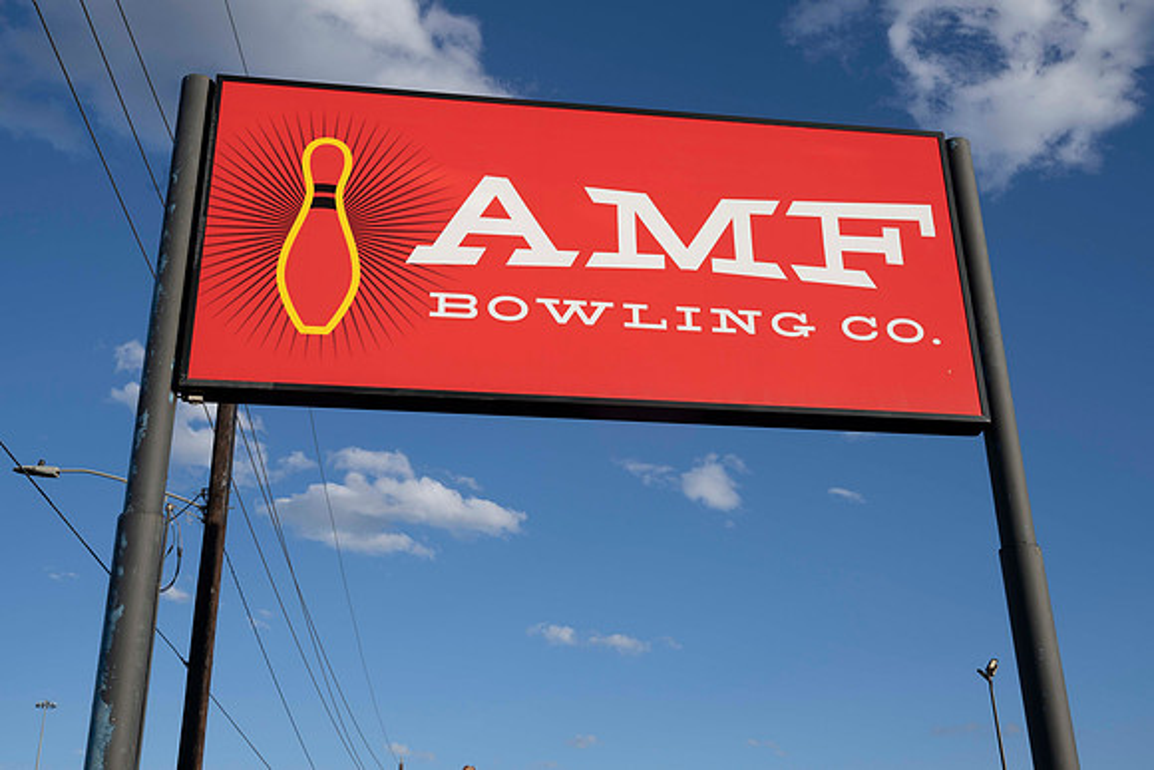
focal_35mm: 38
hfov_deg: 50.7
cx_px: 577
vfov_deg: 35.1
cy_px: 385
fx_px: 1218
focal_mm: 38
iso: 160
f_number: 11
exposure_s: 1/250
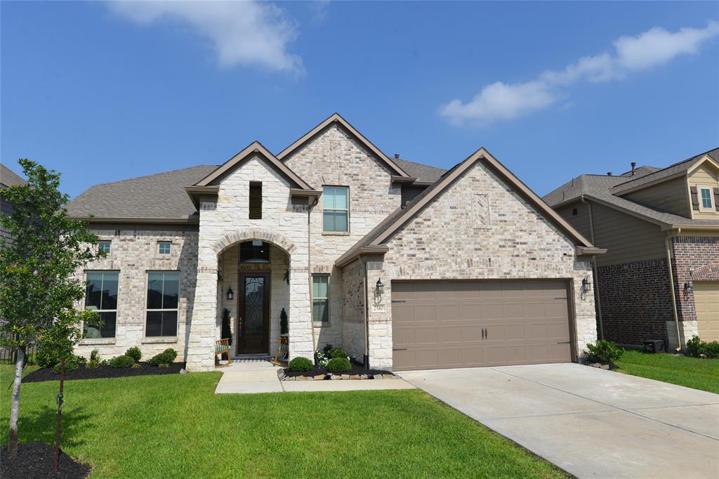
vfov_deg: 53.1
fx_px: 479
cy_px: 240
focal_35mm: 24
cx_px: 360
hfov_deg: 73.8
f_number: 9
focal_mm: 24
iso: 100
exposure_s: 1/320
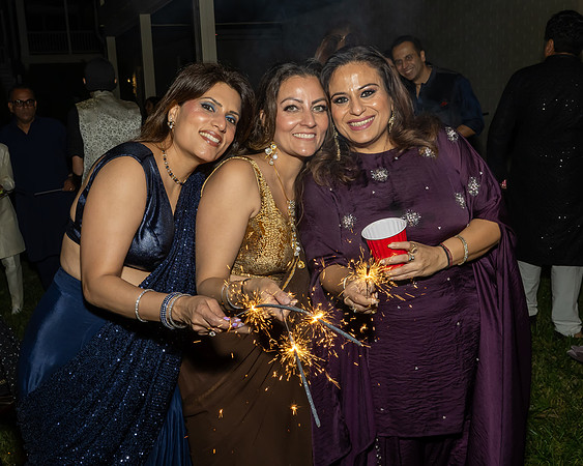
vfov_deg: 38.9
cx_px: 251
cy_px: 236
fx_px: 660
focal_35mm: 38
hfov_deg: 47.5
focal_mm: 20
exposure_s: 1/250
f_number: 8
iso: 640
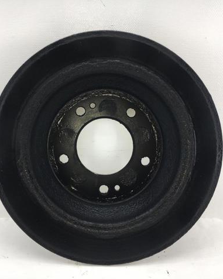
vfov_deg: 48.0
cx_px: 102
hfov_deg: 39.1
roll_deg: -0.1
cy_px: 140
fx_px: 314
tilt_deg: -17.6
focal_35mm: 38
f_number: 2.2
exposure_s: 1/220
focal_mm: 4.15
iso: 25
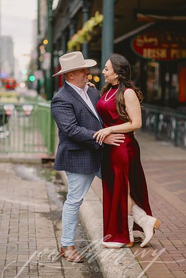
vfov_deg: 23.9
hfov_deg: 16.1
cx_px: 93
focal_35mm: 85
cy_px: 139
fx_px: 659
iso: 400
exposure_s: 1/1000
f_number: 2
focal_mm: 85
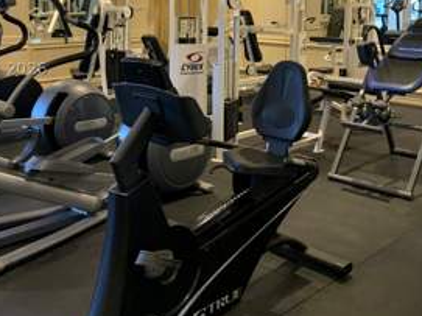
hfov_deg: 41.2
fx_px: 561
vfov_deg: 30.8
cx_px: 190
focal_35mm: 46
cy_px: 68
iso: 320
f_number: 1.8
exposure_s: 1/60
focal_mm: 4.25
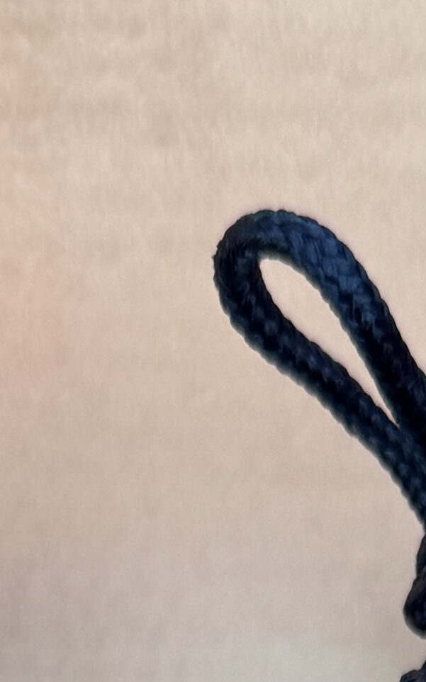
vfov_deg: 11.8
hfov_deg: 8.7
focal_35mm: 151
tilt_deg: -57.3
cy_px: 1522
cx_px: 367
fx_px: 2806
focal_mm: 6.76
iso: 80
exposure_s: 1/448
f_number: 1.78
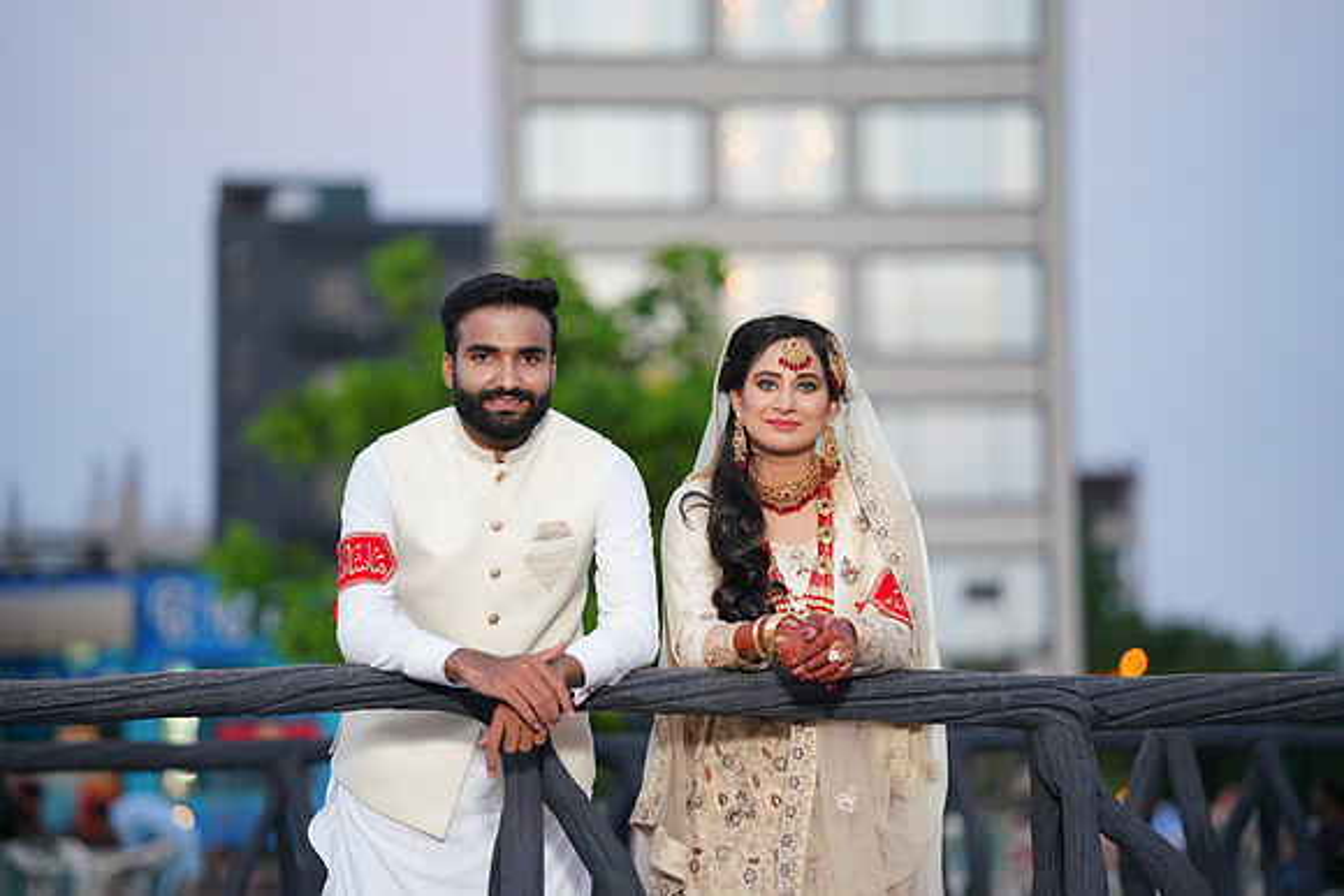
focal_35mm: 85
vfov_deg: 16.1
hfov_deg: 23.9
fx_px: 3174
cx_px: 672
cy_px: 448
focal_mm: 85
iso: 640
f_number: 1.4
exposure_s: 1/200
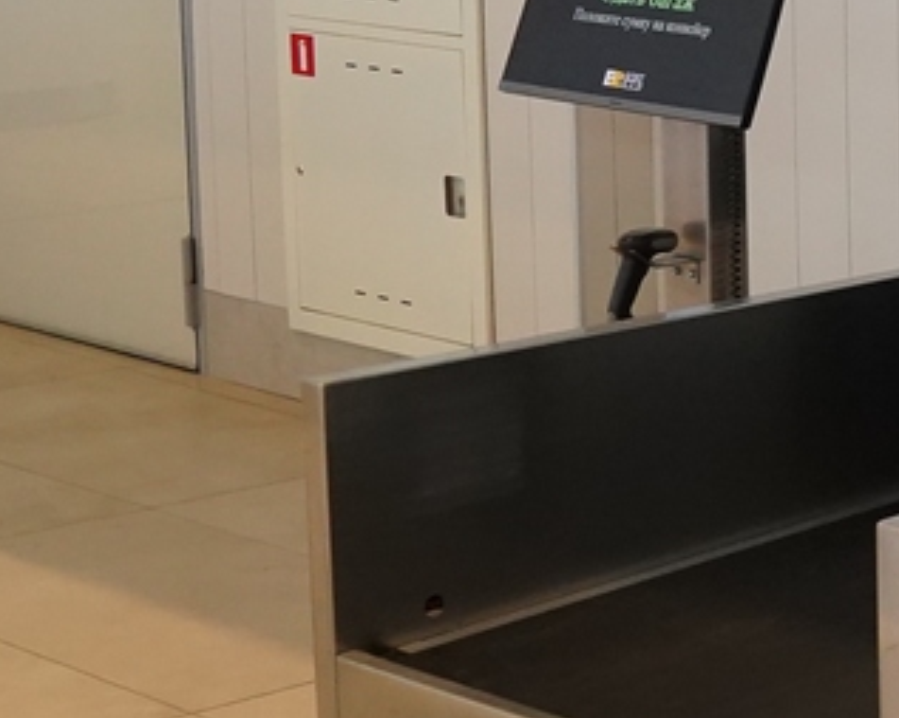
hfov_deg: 14.3
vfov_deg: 13.6
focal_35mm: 112
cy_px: 60
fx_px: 2977
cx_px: 1794
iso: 3200
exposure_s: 1/250
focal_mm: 24
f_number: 4.5
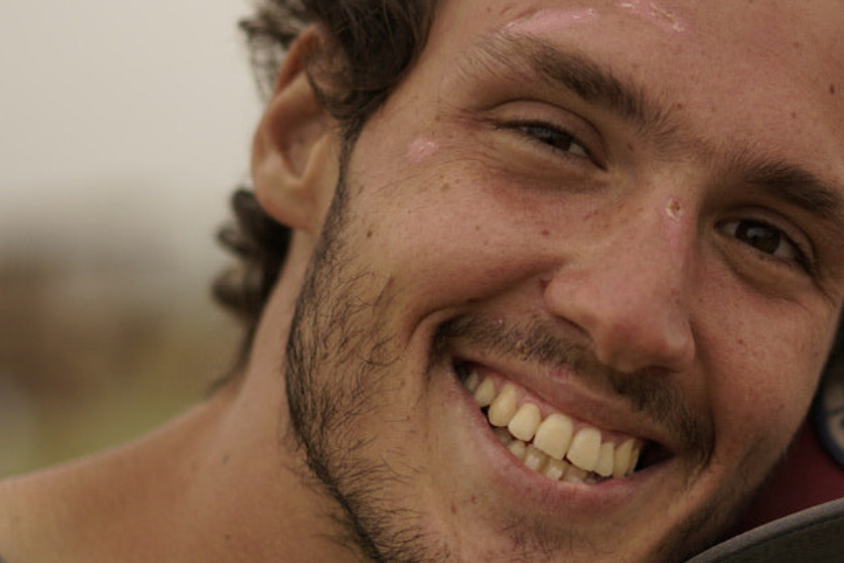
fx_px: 3353
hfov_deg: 14.1
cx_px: 832
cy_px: 328
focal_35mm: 143
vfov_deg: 9.6
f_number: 1.8
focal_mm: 55
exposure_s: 1/1000
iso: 160
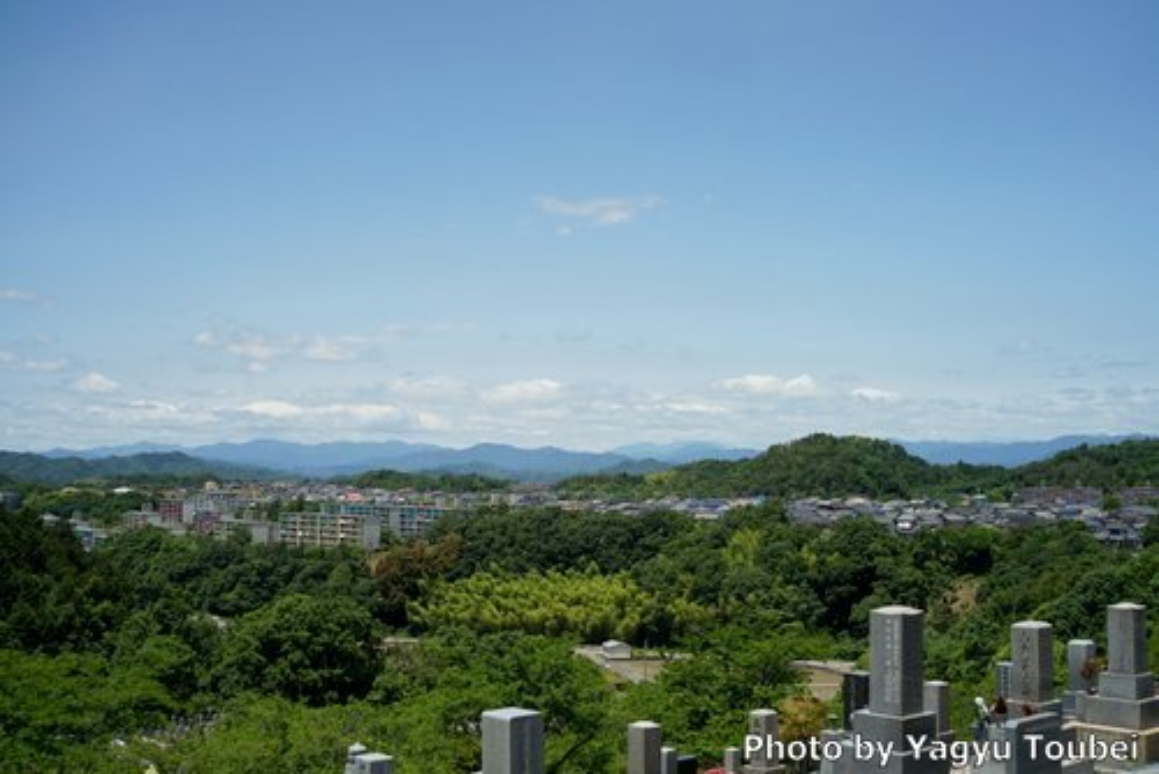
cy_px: 387
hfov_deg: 43.6
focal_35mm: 45
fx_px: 1450
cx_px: 580
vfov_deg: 29.9
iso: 320
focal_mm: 45
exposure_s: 1/800
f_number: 8
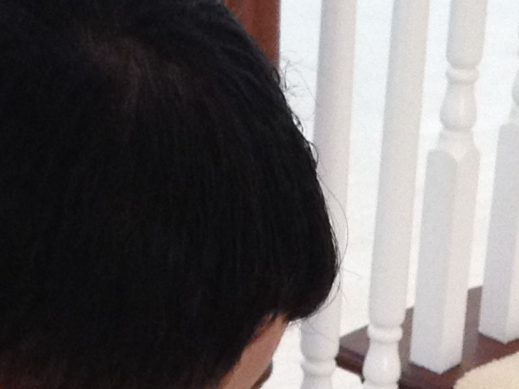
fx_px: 2878
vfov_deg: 7.3
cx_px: 457
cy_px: 908
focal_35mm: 192
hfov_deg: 10.3
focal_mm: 4.28
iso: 125
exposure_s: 1/20
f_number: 2.4
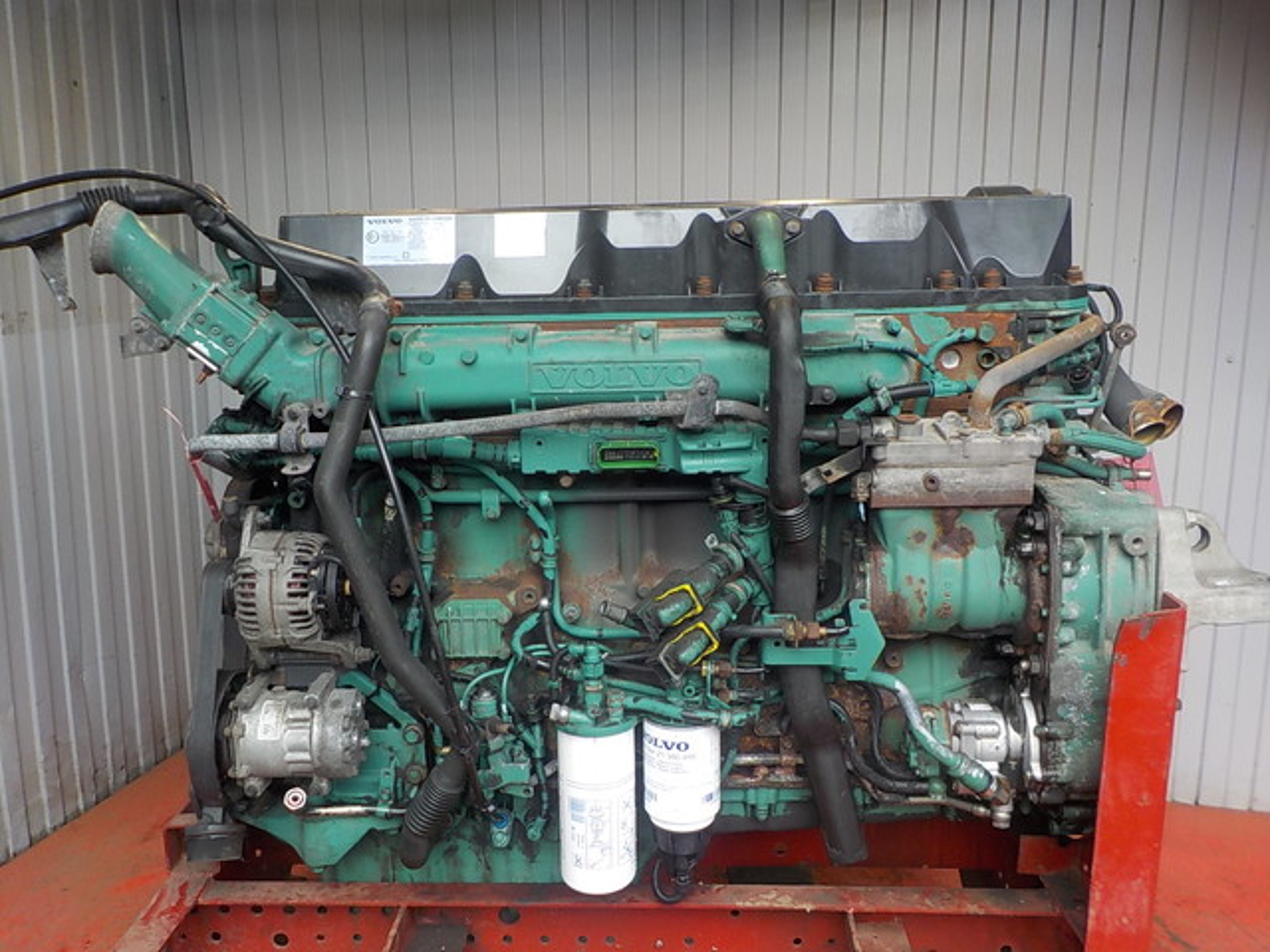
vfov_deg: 46.8
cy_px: 476
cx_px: 635
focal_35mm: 30
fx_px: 1101
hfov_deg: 60.0
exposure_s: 1/50
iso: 125
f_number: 3.3
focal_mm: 4.1
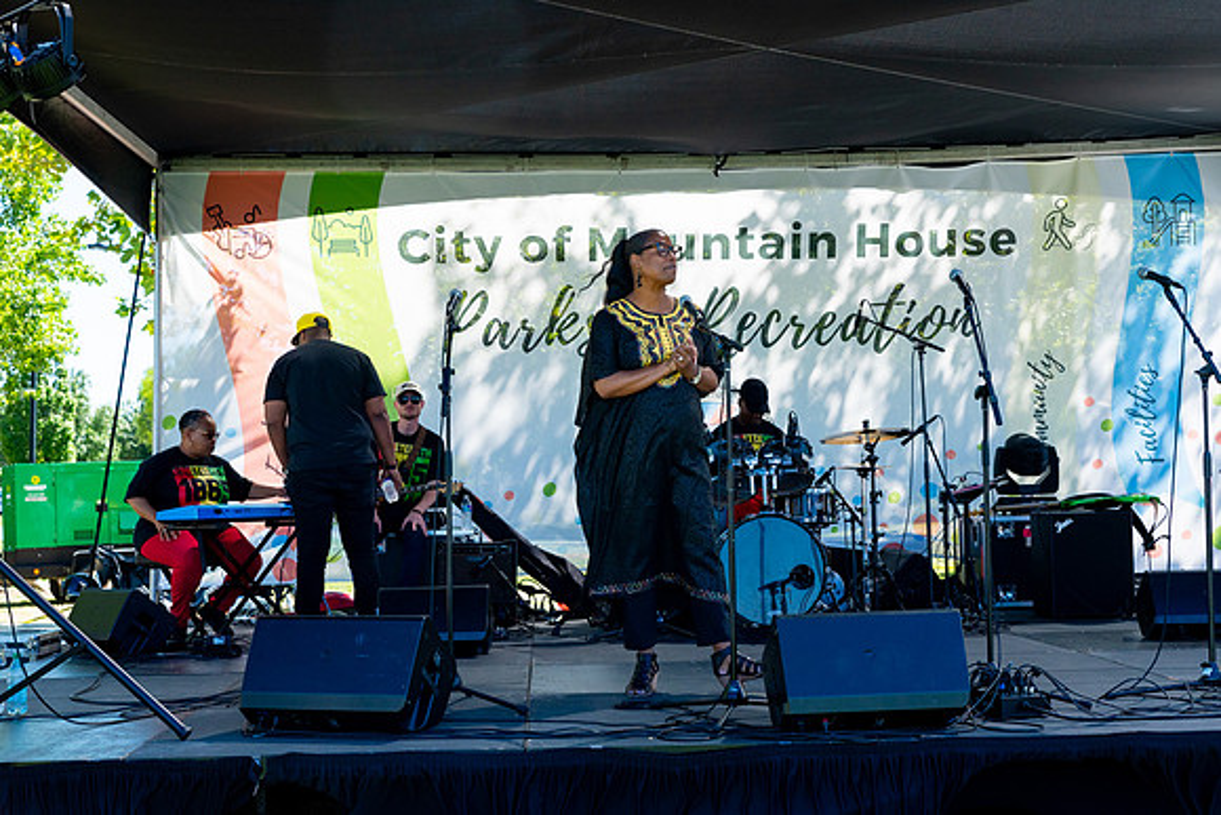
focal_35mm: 55
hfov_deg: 36.2
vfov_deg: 24.6
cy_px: 408
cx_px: 610
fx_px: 1866
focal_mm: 55
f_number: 5.6
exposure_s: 1/1000
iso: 320
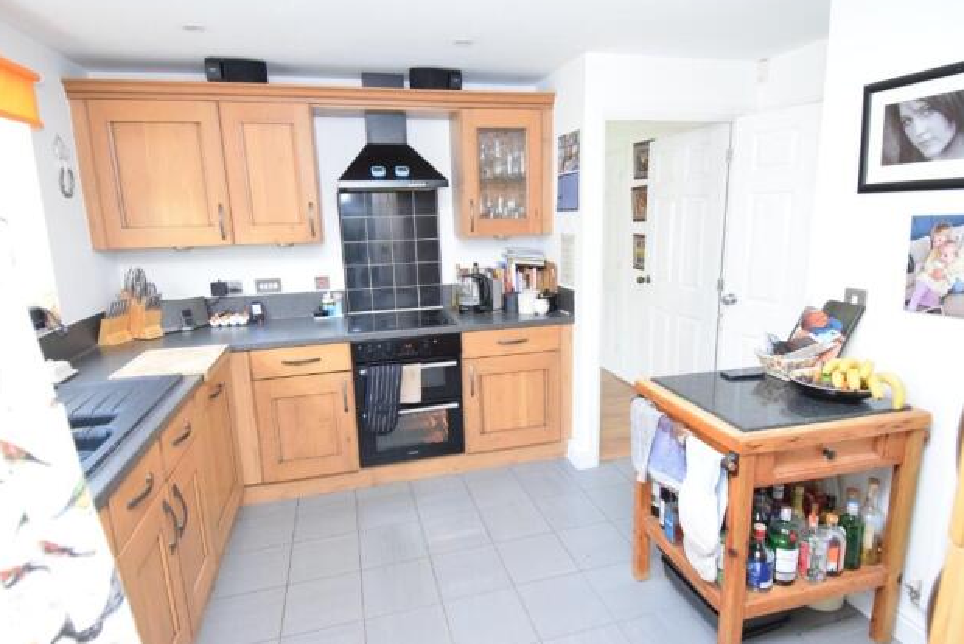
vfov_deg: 64.6
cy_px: 323
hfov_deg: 86.9
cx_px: 479
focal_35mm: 19
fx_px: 509
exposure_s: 1/60
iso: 2500
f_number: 4
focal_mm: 12
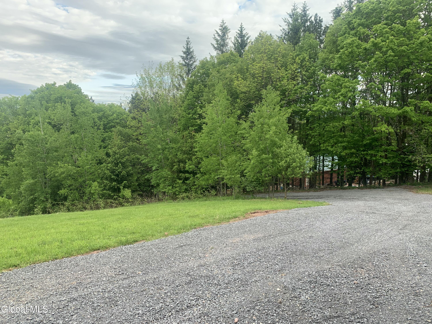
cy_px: 162
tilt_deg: -9.1
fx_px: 324
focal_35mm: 26
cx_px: 216
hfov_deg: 67.3
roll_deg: +1.3
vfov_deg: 53.1
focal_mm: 4.25
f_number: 1.8
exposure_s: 1/257
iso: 25
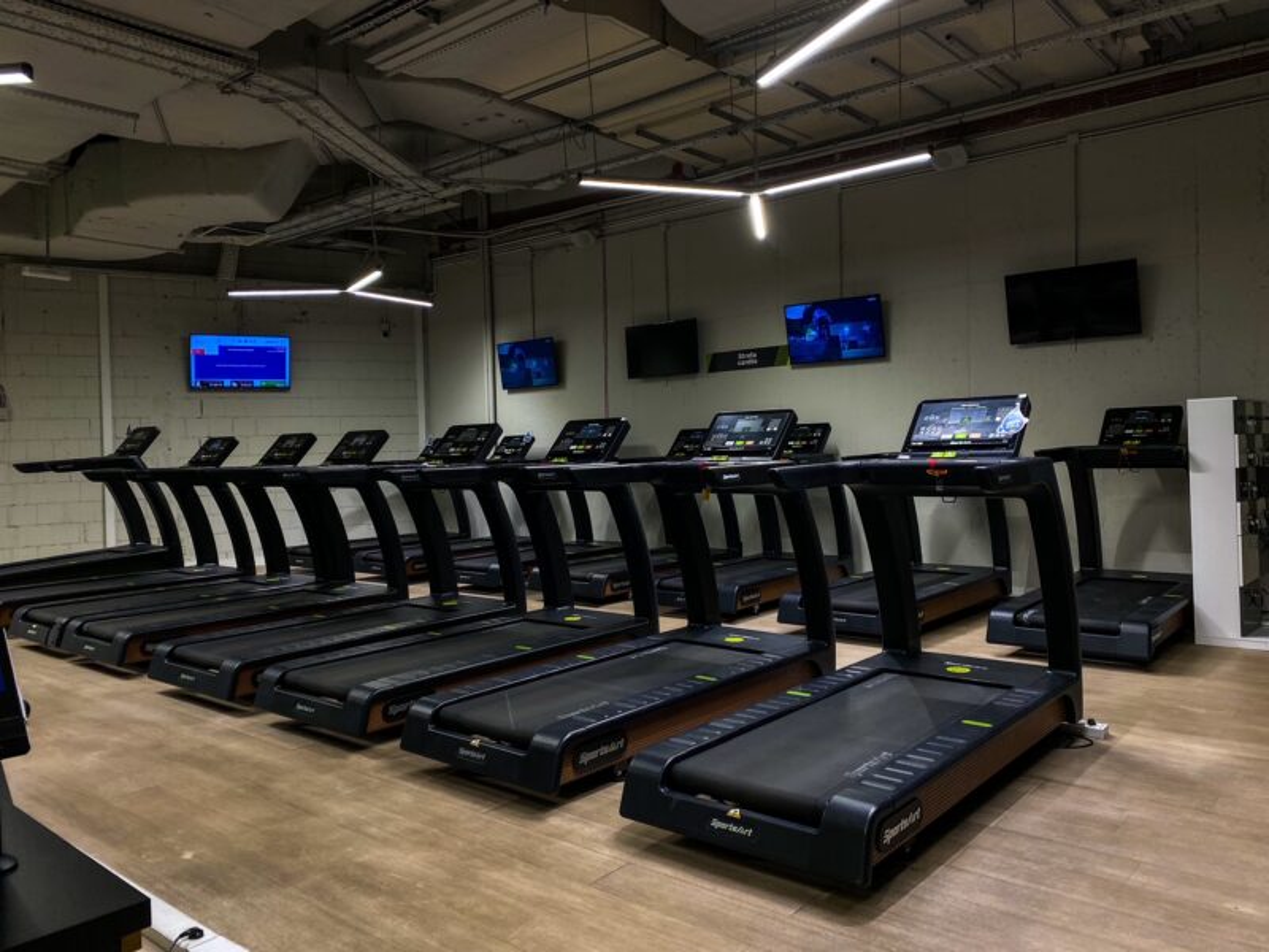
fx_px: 953
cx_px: 634
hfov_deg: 67.3
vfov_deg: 53.1
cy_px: 476
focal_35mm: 26
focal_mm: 4.25
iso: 80
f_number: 1.8
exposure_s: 1/120
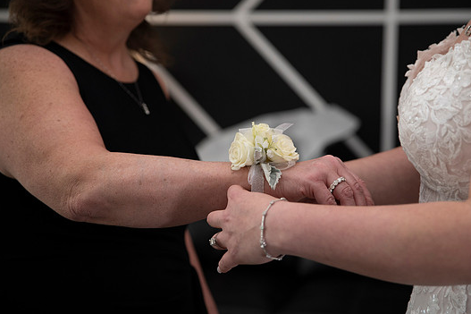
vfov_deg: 17.7
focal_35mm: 77
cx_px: 256
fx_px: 1007
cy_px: 148
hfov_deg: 26.3
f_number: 2.8
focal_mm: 70
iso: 1600
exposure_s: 1/1600
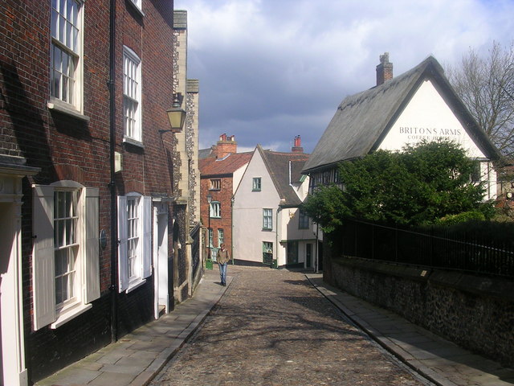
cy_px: 193
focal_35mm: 38
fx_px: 564
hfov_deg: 49.0
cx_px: 257
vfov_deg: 37.7
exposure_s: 1/353
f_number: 5.6
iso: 50
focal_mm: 5.8
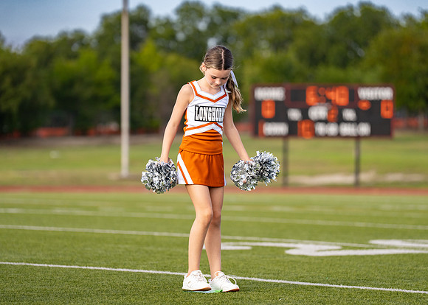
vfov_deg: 8.8
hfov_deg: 12.4
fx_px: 1976
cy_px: 153
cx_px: 207
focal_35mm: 163
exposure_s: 1/3200
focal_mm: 147
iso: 320
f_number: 2.8
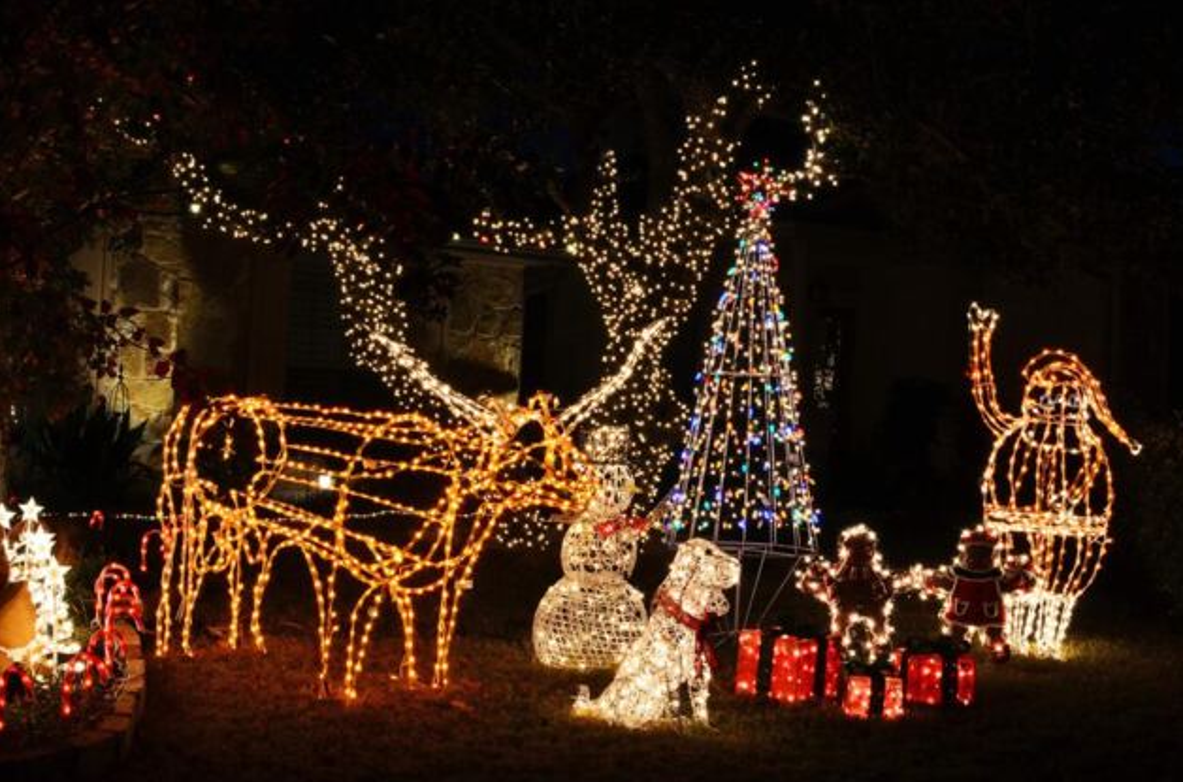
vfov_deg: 25.1
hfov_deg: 37.3
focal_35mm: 54
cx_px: 599
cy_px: 397
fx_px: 1754
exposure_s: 1/1.3
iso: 800
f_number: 16
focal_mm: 35
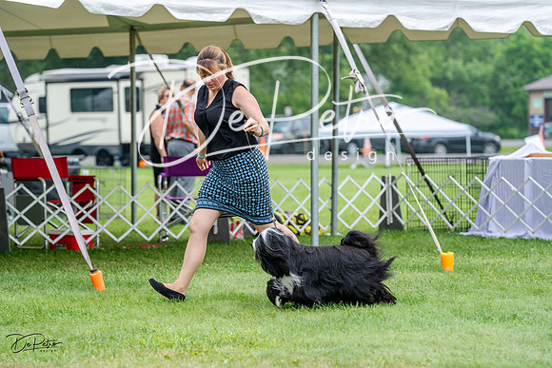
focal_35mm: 158
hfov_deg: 13.0
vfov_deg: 8.7
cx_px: 276
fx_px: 2423
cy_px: 184
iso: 400
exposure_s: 1/400
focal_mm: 158
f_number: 4.5
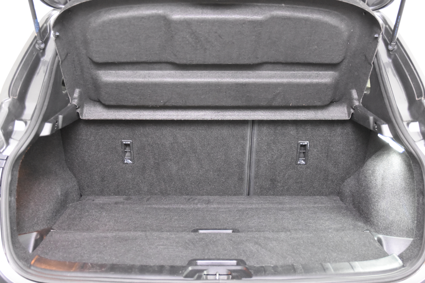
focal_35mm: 57
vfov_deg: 23.8
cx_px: 212
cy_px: 142
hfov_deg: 35.1
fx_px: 673
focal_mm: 38
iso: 8000
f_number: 3.5
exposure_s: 1/60
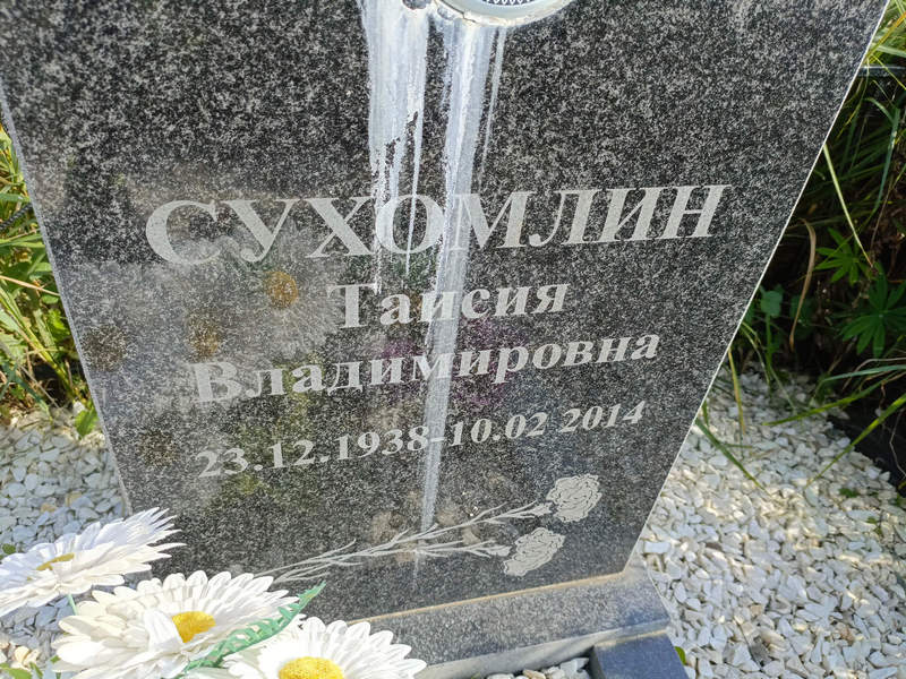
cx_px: 453
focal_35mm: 25
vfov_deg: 54.9
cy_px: 340
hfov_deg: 69.4
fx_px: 654
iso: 110
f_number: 1.69
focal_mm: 4.76
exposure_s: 1/440
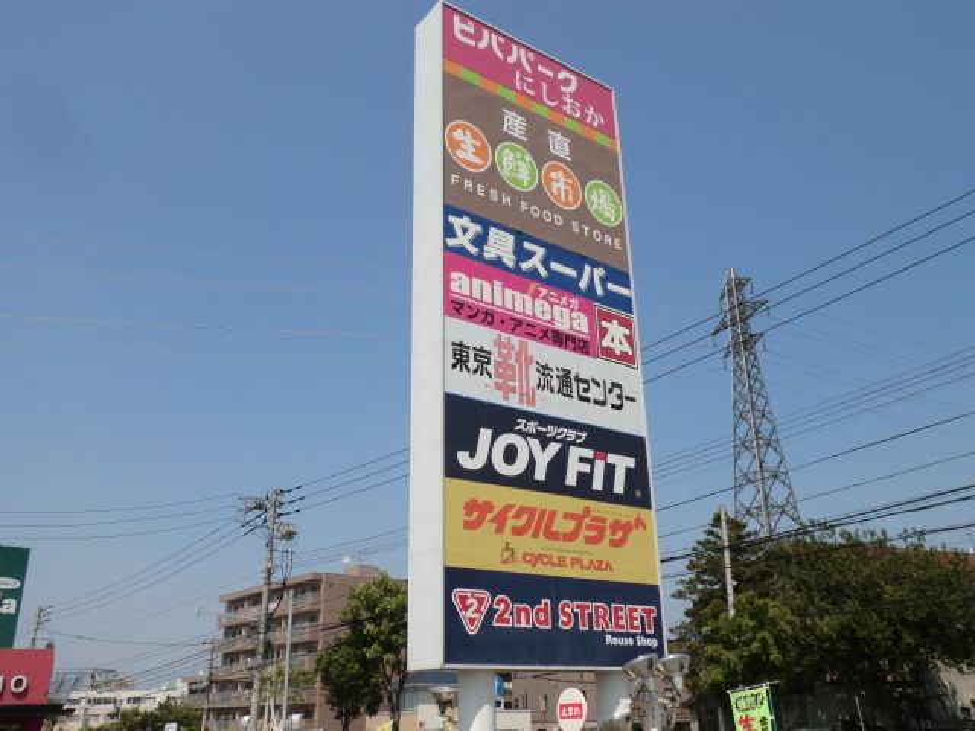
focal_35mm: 32
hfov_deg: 56.8
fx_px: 901
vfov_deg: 44.2
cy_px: 366
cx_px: 488
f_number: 8.8
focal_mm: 5.8
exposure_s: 1/200
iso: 50
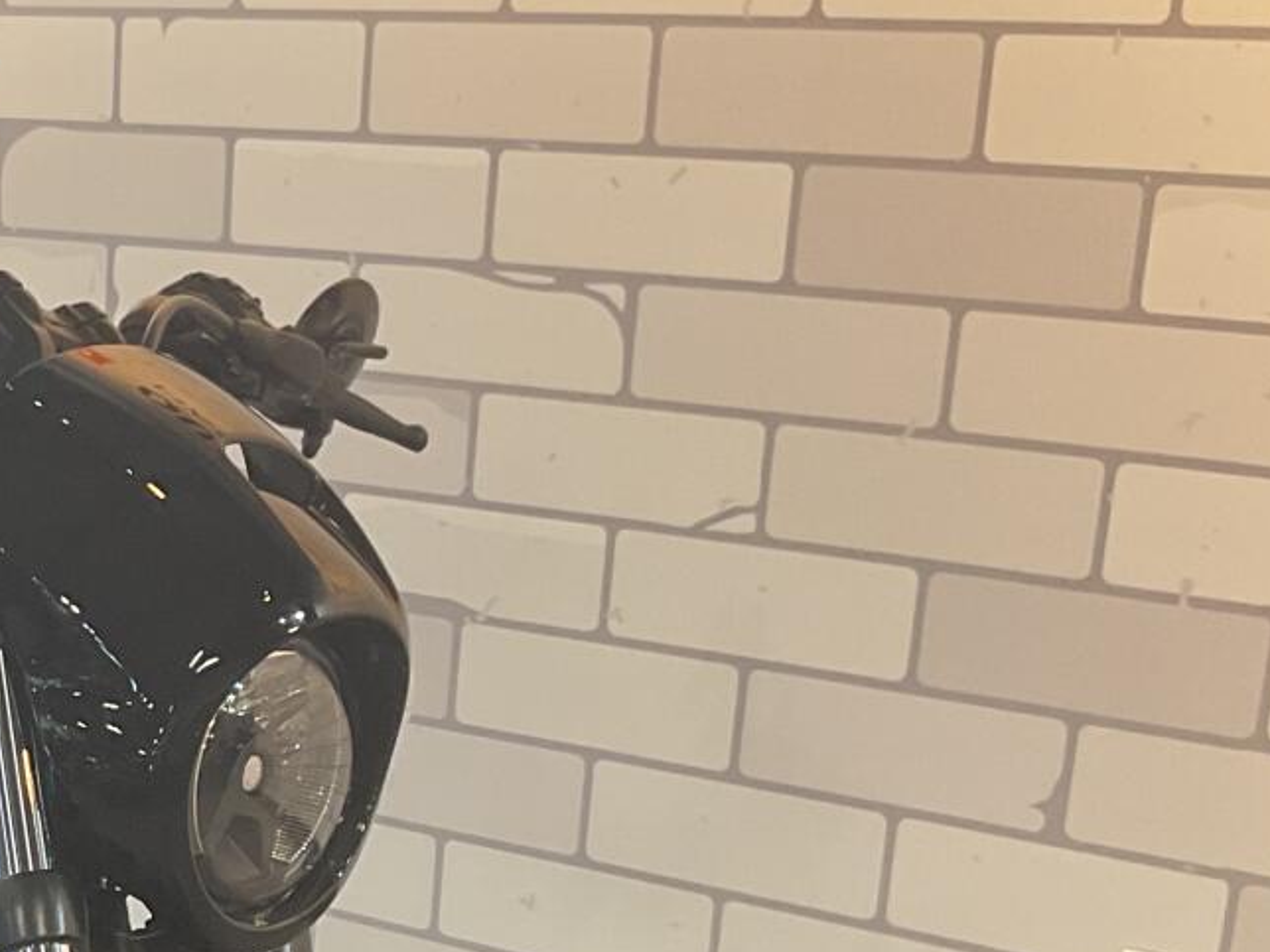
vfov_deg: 15.6
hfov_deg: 20.0
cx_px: -363
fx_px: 3302
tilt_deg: -23.5
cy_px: 1222
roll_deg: +2.3
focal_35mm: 90
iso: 64
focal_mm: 3
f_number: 1.8
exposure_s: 1/50
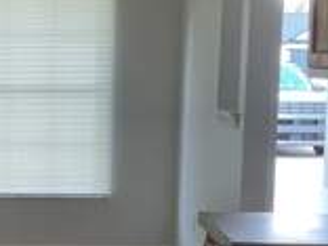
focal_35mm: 89
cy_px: 172
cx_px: -6
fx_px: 843
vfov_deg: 16.5
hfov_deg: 21.2
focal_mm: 3
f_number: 1.8
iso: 64
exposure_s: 1/60
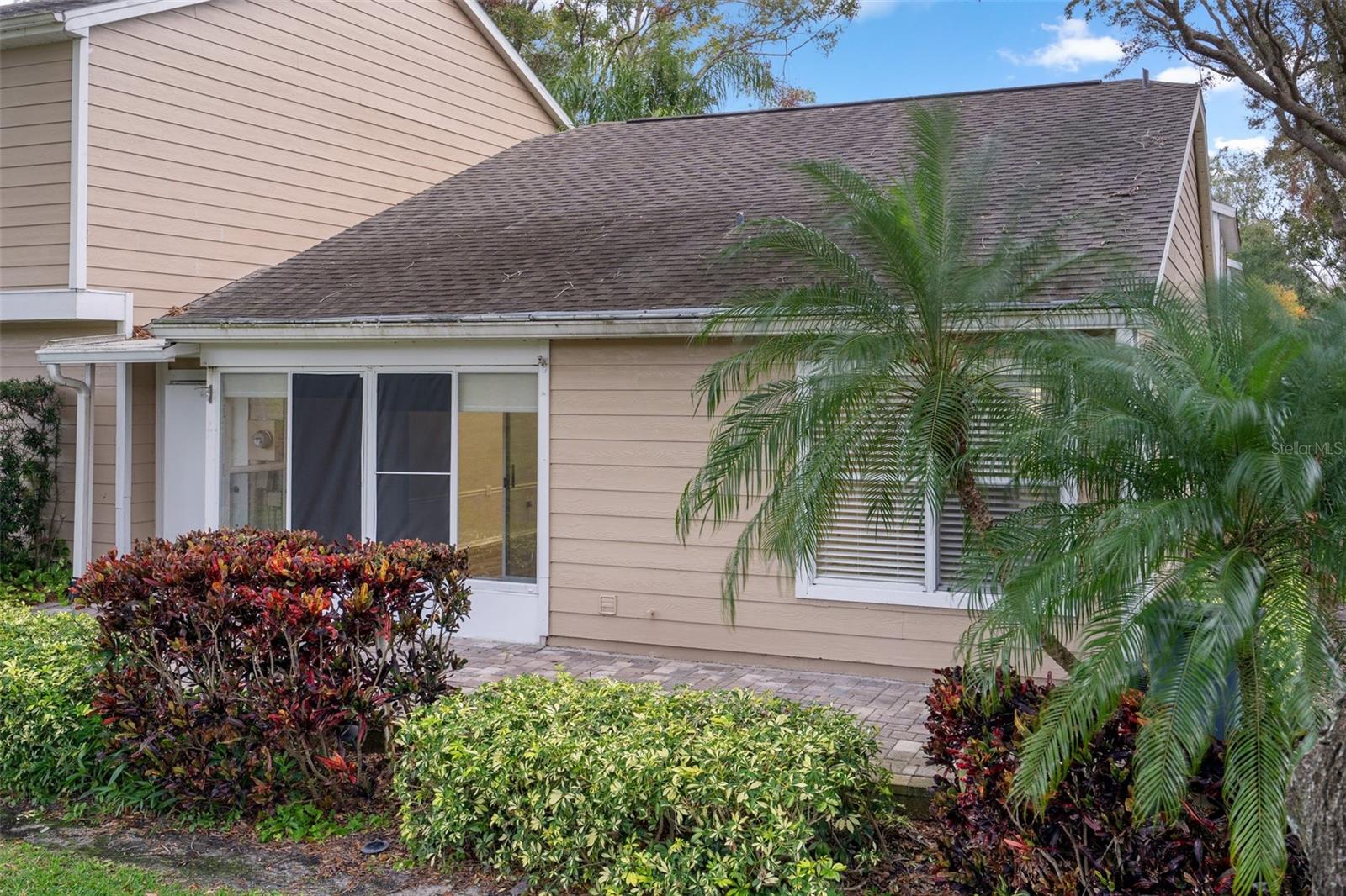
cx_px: 673
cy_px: 448
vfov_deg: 38.9
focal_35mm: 34
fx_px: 1271
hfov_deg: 55.8
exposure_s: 1/1.67
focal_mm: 34
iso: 320
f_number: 8
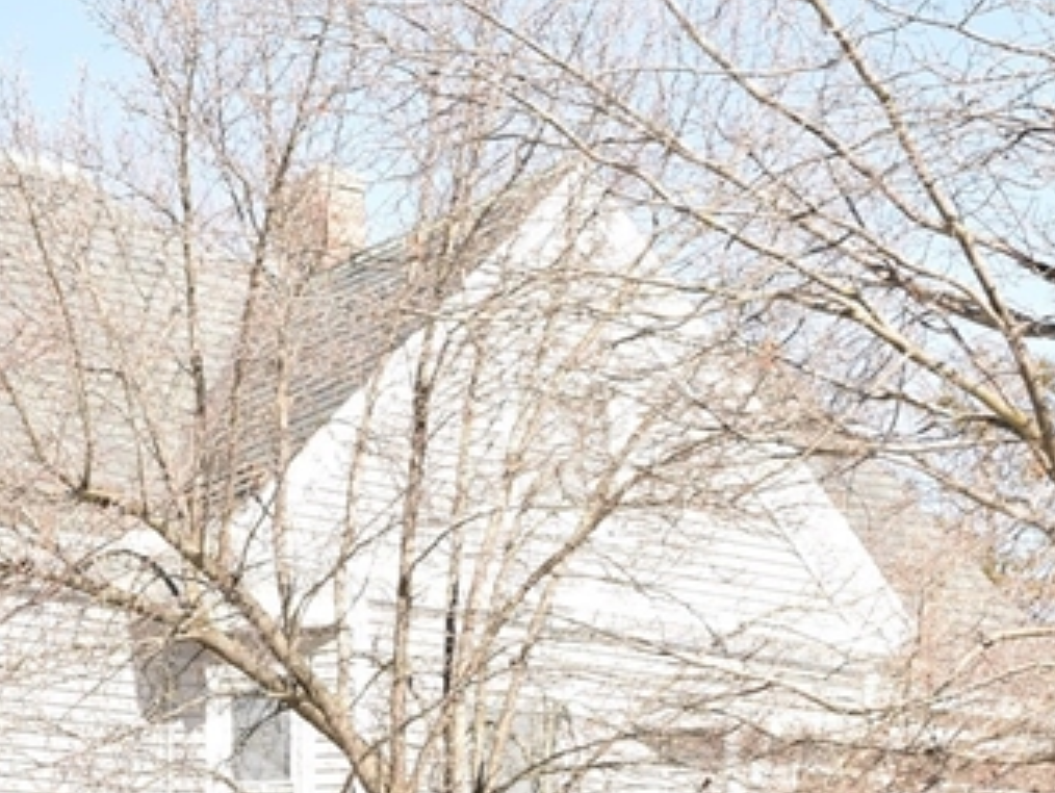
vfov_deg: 10.8
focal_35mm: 135
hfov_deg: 14.4
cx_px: 134
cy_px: 898
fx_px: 4131
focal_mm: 31
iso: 100
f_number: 9
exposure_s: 1/125
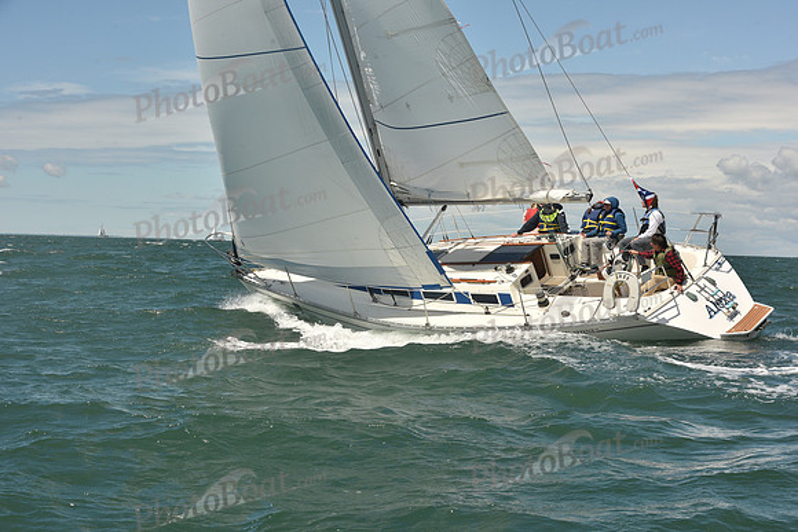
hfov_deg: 28.8
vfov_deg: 19.5
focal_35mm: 70
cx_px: 399
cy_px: 266
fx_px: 1552
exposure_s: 1/800
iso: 320
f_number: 11
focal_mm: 70
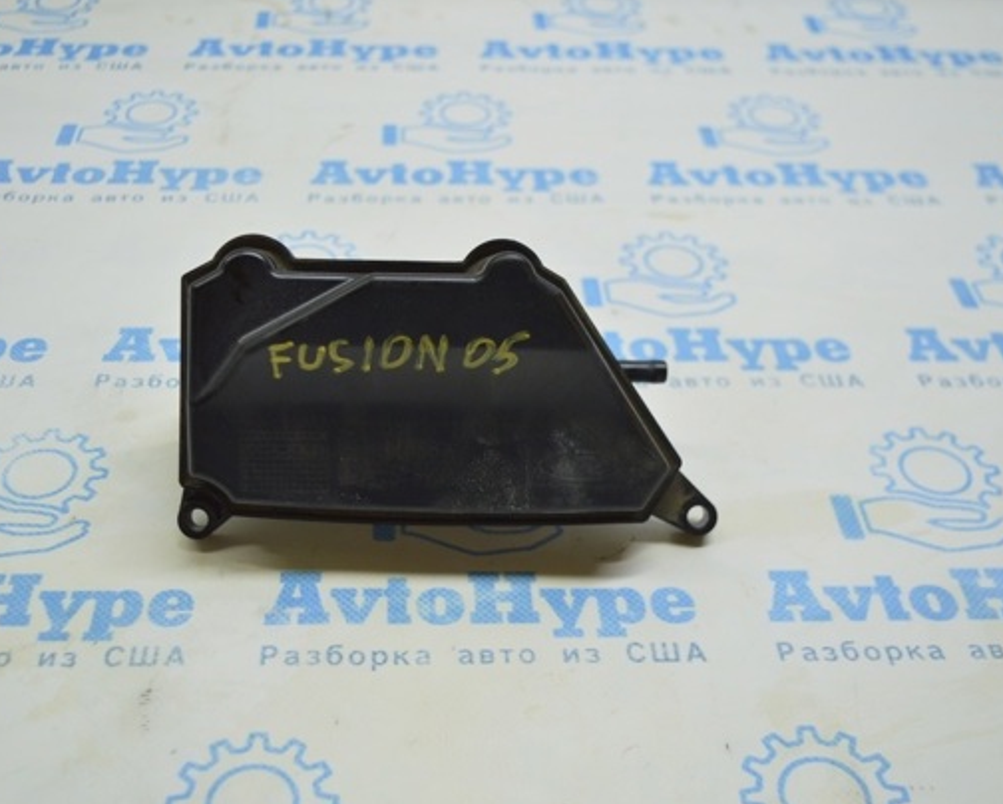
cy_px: 405
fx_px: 1325
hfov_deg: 41.3
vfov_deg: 33.8
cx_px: 420
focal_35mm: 45
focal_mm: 25
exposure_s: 1/60
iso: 400
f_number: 4
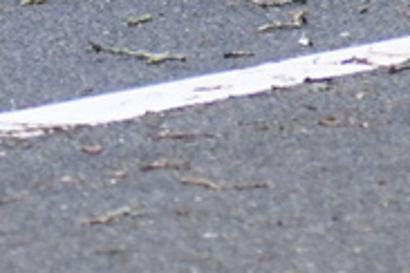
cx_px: 1017
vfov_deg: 2.0
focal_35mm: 690
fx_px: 7858
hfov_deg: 3.0
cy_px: -613
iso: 2500
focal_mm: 70
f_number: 2.8
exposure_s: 1/3200
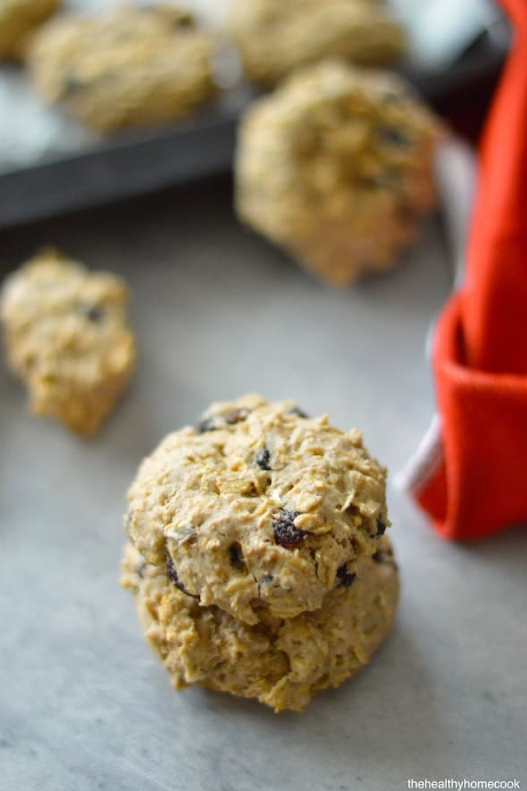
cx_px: 261
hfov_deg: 17.9
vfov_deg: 26.7
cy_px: 394
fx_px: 1669
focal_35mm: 76
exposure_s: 1/500
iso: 2000
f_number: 2
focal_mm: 50
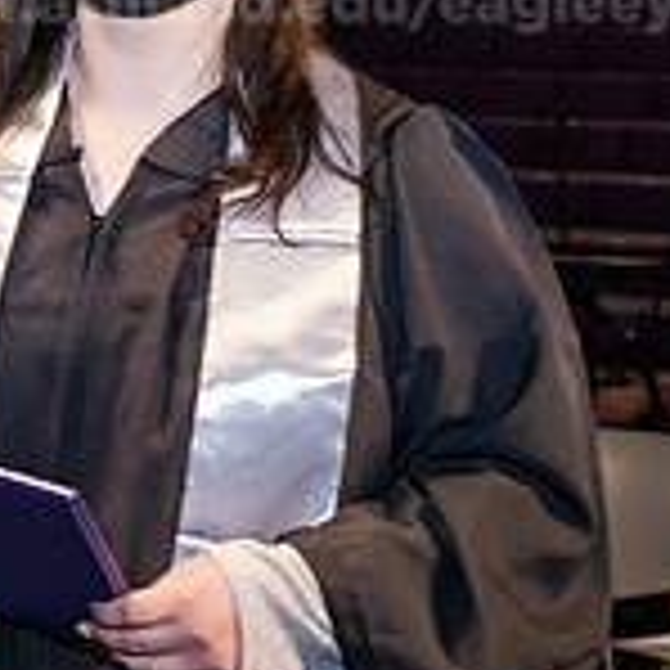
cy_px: 97
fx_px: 3766
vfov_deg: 10.1
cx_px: -337
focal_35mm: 172
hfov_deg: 9.9
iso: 1600
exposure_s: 1/200
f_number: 6.3
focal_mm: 52
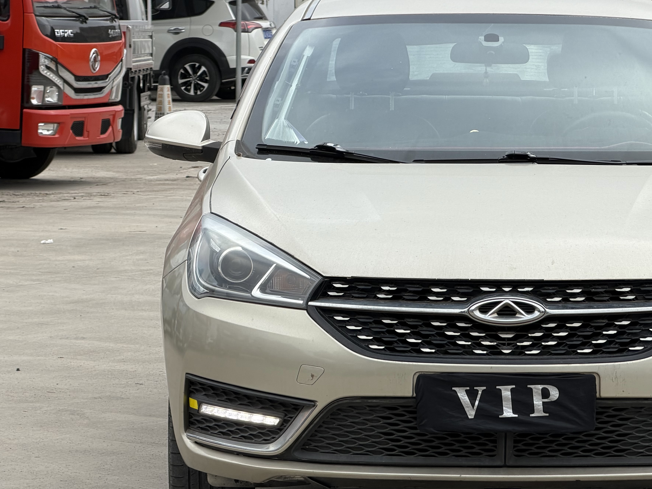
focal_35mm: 162
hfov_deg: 12.2
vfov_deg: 9.2
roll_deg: -0.4
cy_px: 254
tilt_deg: -4.8
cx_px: 480
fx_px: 3051
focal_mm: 16.89
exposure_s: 1/631
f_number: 2.8
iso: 40
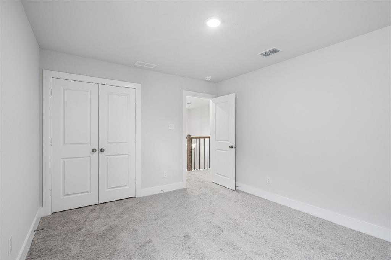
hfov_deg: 96.8
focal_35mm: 16
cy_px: 130
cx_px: 196
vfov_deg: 73.7
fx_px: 174
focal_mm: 16
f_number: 8
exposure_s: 1/13
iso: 400
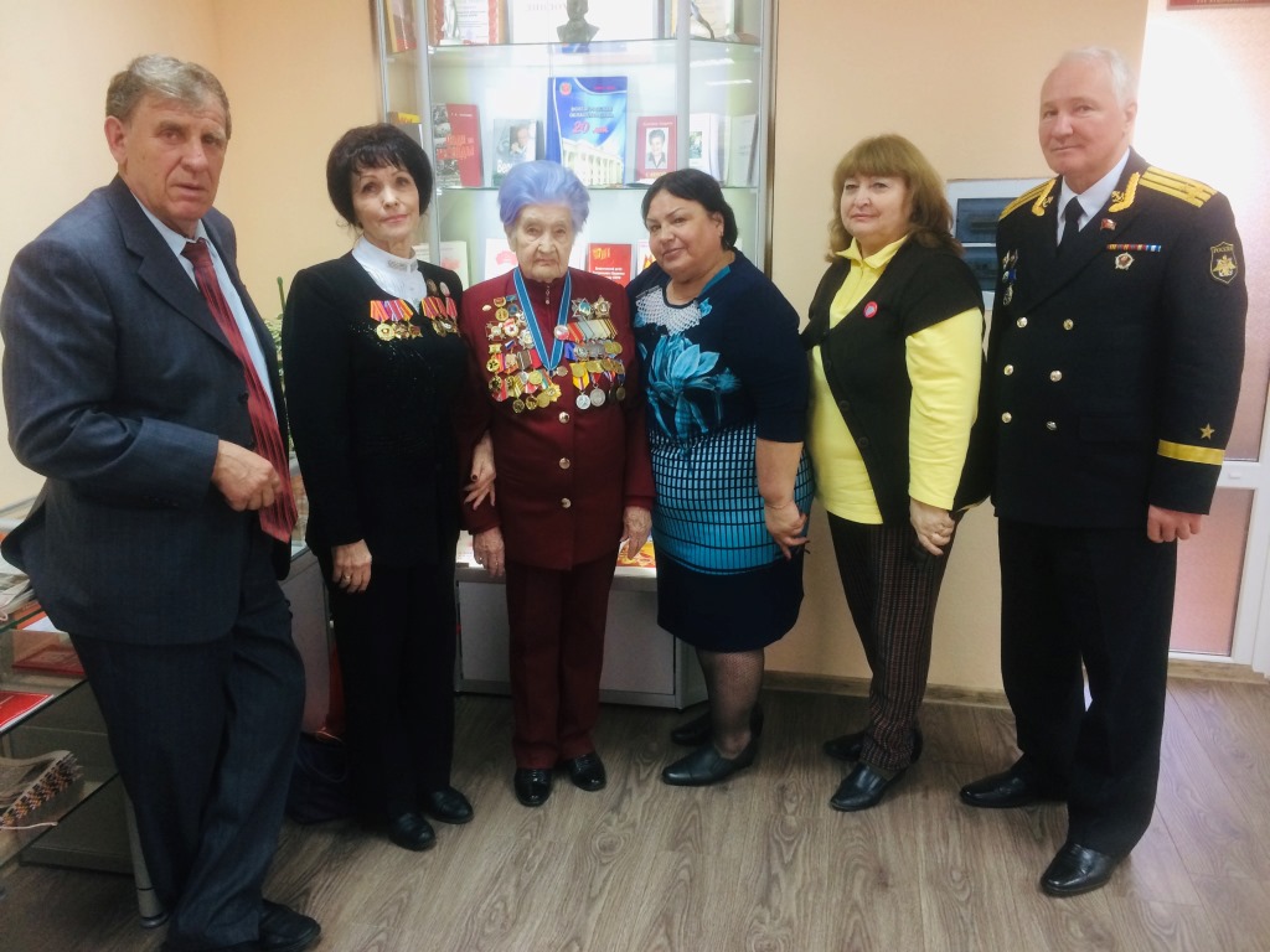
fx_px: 1064
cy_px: 476
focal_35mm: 29
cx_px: 635
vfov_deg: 48.2
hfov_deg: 61.7
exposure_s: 1/33
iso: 125
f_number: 2.2
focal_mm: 4.15
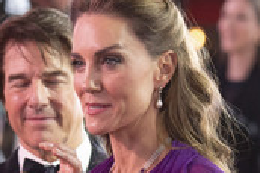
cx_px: 88
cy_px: 152
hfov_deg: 3.3
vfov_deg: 2.2
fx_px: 4549
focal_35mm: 631
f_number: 5
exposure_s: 1/250
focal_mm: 175
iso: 1600
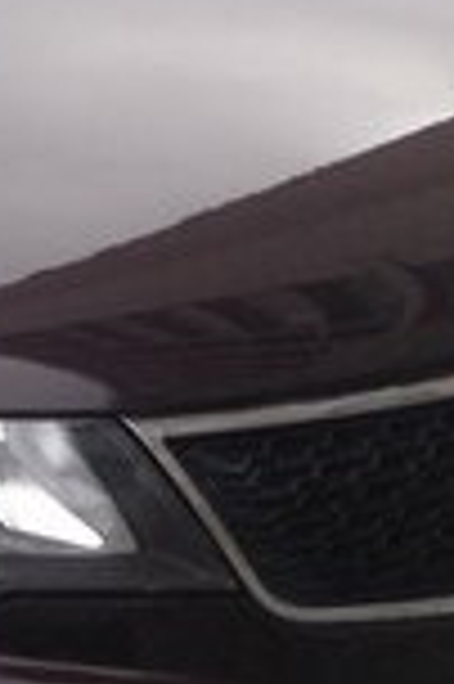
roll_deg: +0.7
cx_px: -593
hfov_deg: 8.5
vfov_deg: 13.8
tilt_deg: -20.1
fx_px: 2825
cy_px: 367
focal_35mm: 149
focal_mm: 4.12
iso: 50
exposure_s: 1/497
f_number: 2.4
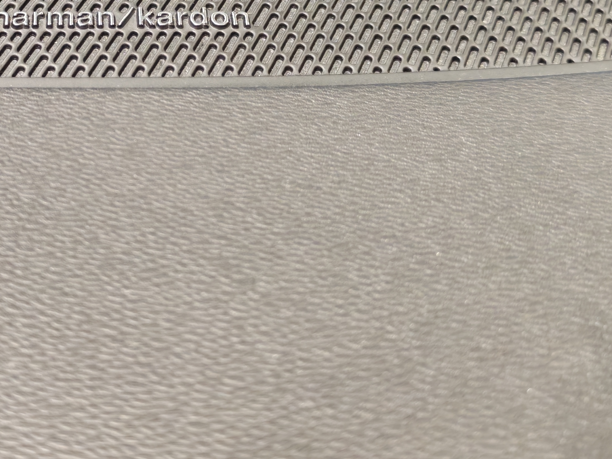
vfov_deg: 24.5
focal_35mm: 58
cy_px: 45
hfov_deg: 32.2
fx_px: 1025
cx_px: 113
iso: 2000
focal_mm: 6.12
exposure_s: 1/100
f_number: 1.9
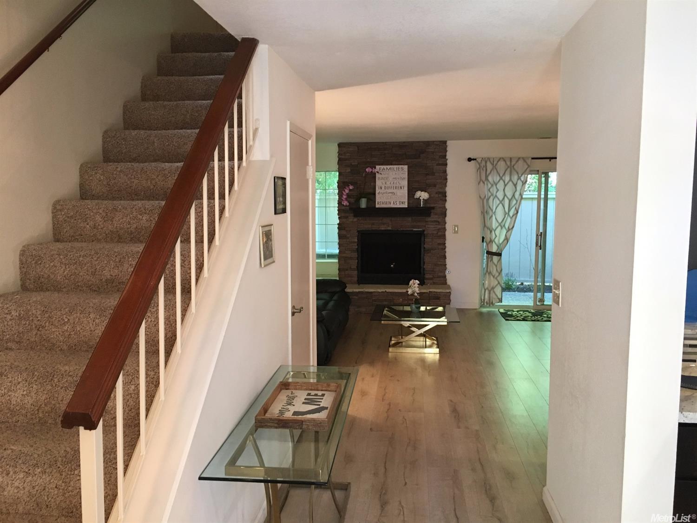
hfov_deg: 61.7
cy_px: 262
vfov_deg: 48.2
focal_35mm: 29
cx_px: 348
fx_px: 584
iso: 125
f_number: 2.2
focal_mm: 4.15
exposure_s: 1/30
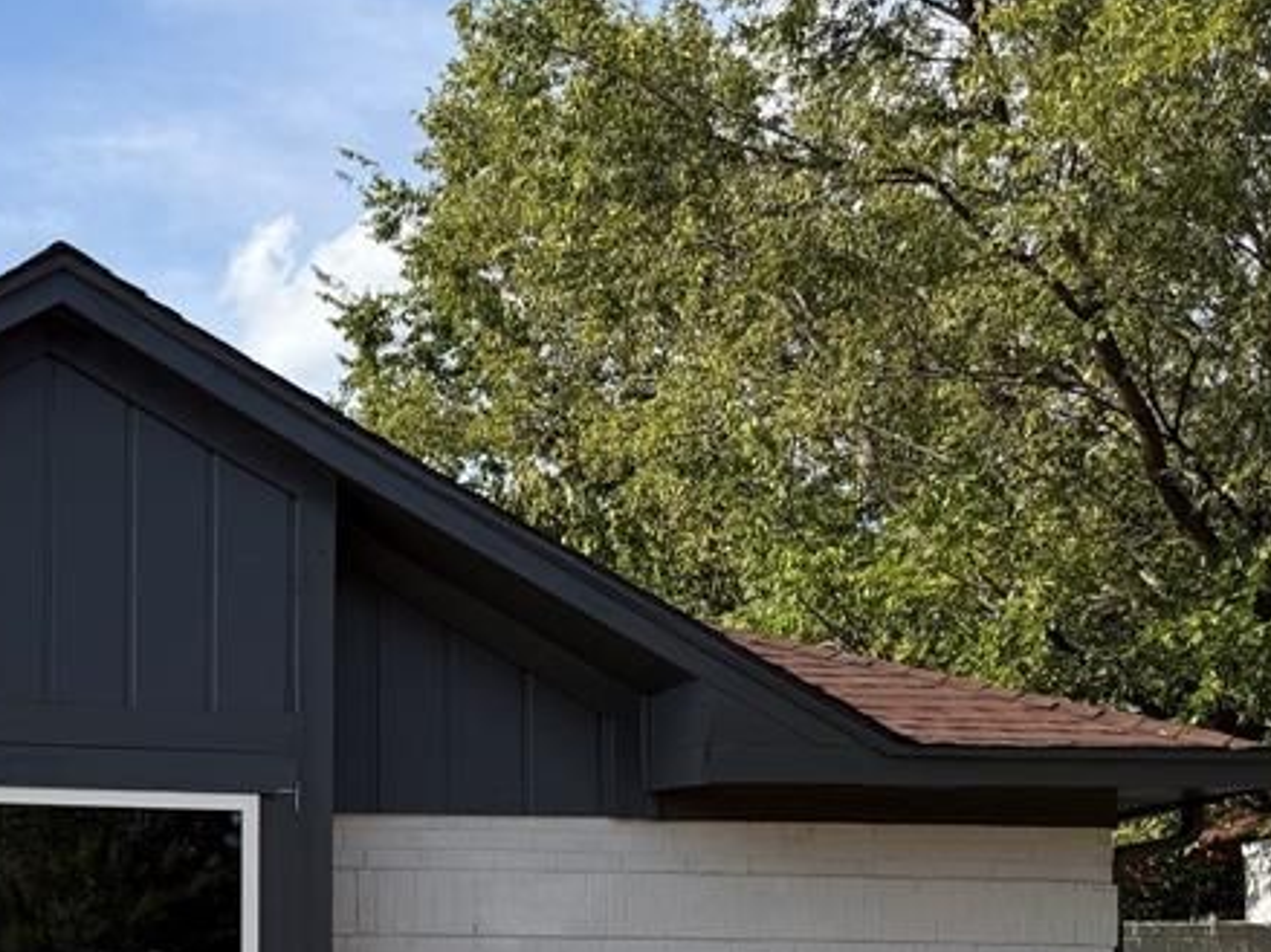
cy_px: 1036
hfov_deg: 31.4
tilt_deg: +3.3
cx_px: -41
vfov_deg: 24.4
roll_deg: +0.1
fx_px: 2056
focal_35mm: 56
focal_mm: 6.76
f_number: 1.78
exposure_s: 1/3425
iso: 80
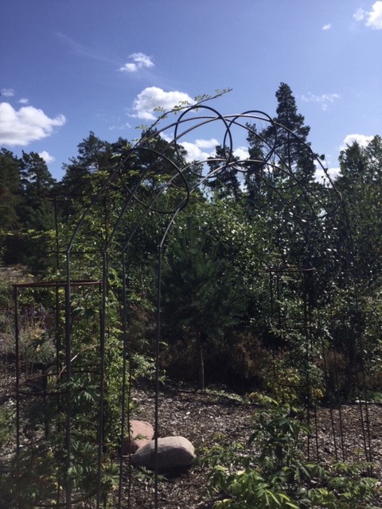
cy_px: 254
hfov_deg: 45.4
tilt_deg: -2.5
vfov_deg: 58.4
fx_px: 456
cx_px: 191
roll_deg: +4.0
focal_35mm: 31
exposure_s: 1/1733
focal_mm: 3.3
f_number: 2.4
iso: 25
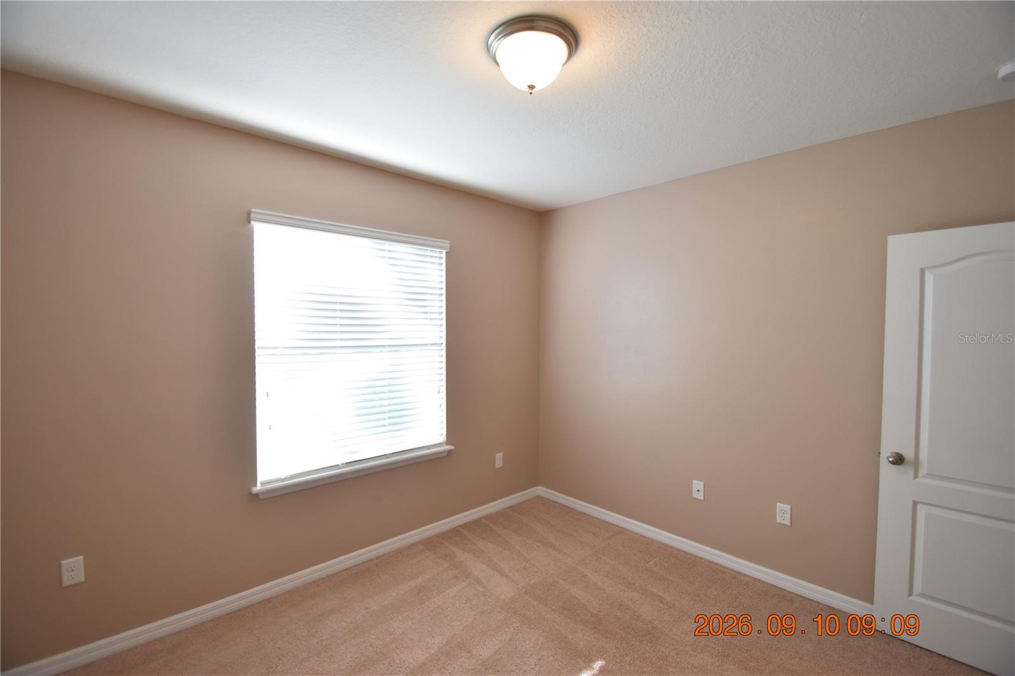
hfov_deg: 100.4
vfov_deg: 77.3
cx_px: 508
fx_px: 423
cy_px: 338
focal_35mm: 15
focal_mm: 10
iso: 400
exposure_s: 1/60
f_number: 4
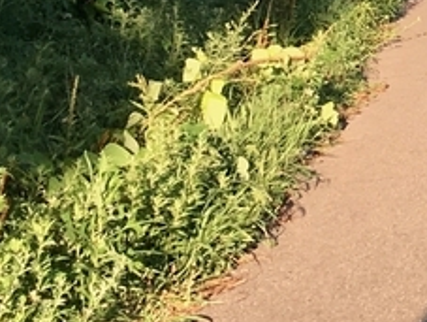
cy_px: -143
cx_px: 798
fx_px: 1890
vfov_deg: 9.5
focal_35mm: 153
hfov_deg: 11.8
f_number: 2.2
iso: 25
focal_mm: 4.15
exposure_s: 1/527
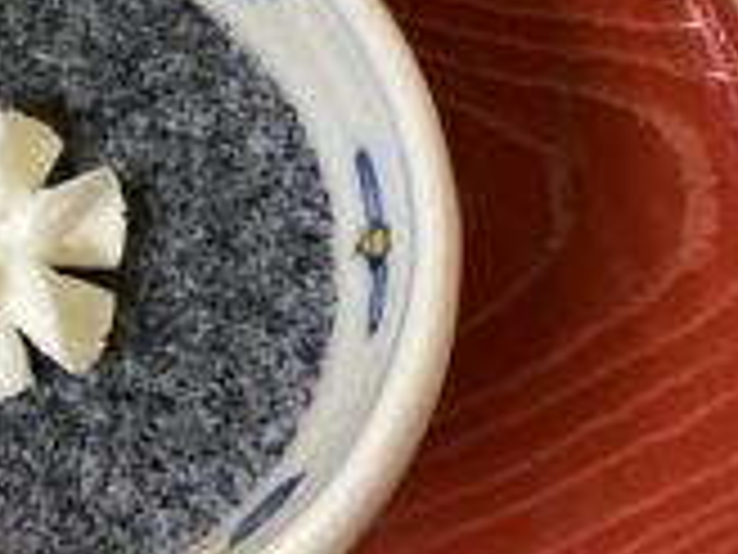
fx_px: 1514
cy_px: 286
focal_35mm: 71
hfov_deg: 26.0
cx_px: 7
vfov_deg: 20.7
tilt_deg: -74.7
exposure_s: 1/33
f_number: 2.4
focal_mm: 3.3
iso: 250
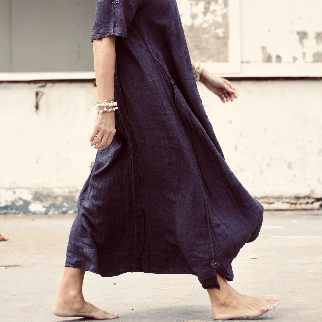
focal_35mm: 96
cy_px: 118
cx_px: 161
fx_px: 1010
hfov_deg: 18.1
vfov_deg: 18.1
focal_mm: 50
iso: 100
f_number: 5.6
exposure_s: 1/400
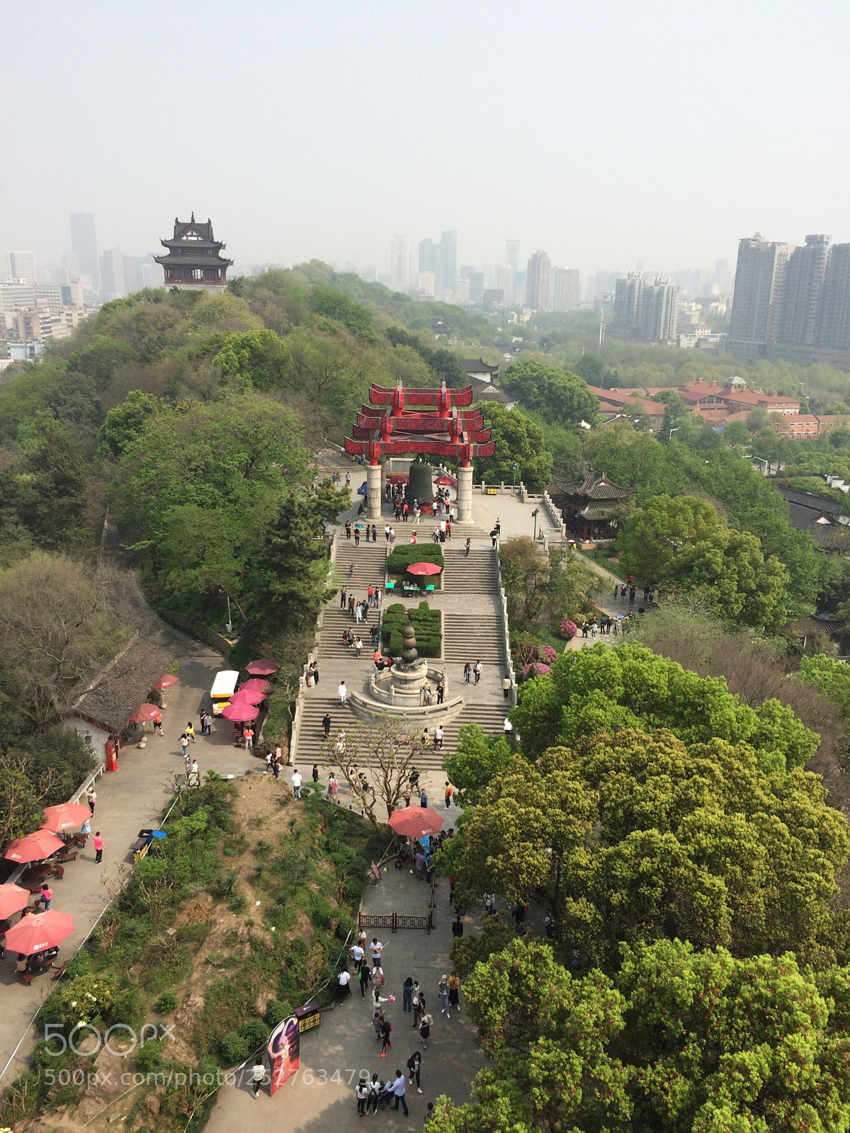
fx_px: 949
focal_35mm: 29
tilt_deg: -18.8
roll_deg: +1.2
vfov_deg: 61.7
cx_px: 425
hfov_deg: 48.2
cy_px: 566
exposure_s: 1/2053
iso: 32
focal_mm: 4.15
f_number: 2.2
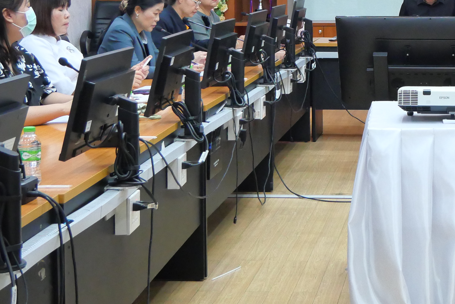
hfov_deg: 24.8
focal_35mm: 79
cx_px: 416
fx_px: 999
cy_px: -9
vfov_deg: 16.9
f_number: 3.7
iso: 2000
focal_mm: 15
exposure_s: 1/60
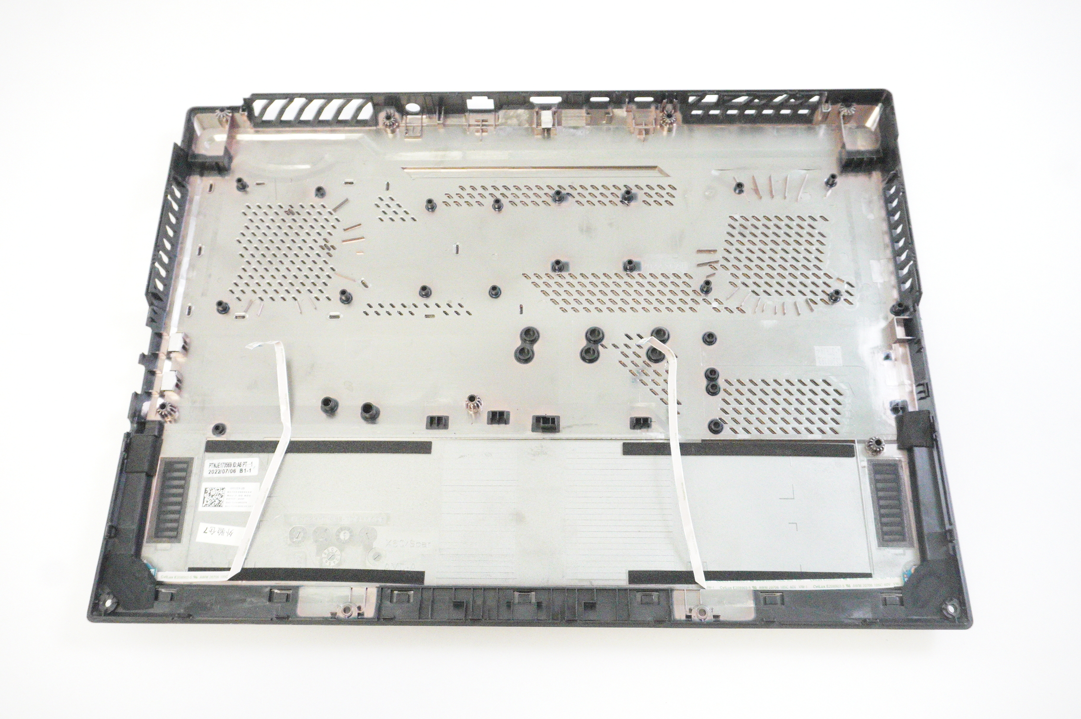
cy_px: 360
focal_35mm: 32
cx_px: 540
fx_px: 945
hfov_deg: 59.5
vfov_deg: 41.6
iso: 16000
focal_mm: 21
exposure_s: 1/250
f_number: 6.3
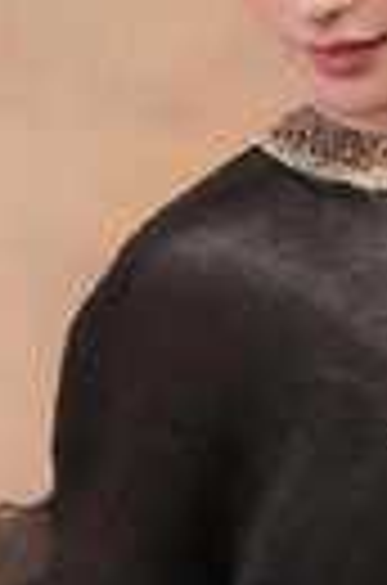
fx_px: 5576
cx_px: 382
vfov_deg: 6.0
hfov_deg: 4.0
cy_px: 736
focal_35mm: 344
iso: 250
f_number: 9
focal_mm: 85
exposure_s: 1/125
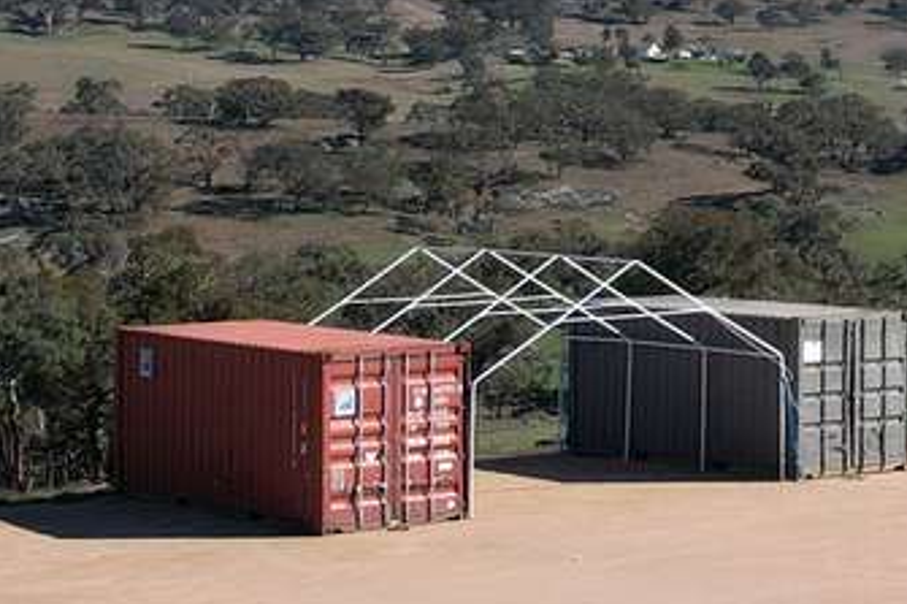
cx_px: 1210
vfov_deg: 10.8
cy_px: 16
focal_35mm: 126
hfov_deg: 15.4
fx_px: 3173
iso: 110
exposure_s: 1/2000
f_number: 2.8
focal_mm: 8.38
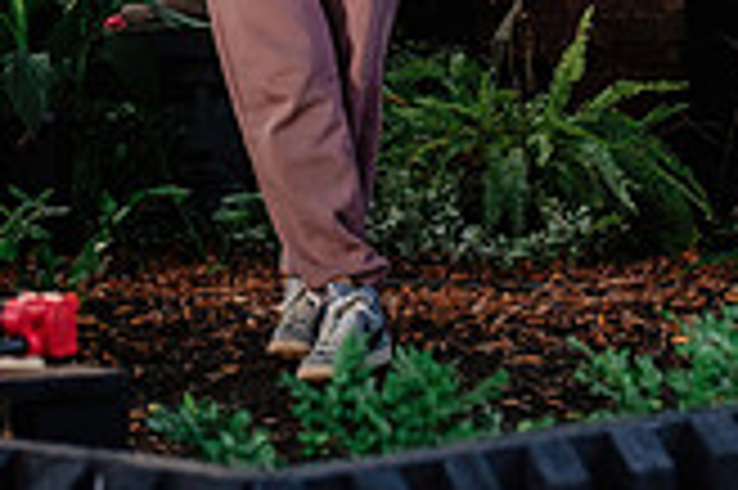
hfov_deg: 10.4
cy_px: -318
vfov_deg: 6.9
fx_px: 4014
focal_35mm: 196
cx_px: 809
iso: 400
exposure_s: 1/200
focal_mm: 35.3
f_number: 2.8
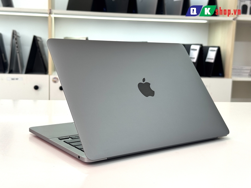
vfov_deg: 30.3
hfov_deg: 39.7
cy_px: 94
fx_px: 348
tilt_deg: -8.5
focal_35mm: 48
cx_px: 126
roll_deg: -1.1
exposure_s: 1/121
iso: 50
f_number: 1.78
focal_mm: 6.76
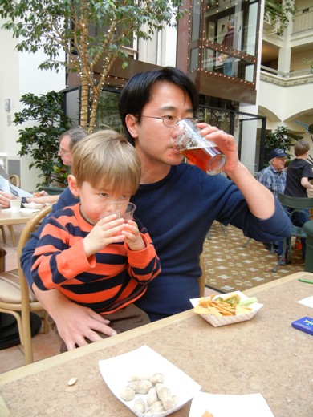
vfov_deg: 60.0
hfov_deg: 46.8
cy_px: 208
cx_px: 156
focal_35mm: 30
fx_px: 362
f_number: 3.5
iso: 248
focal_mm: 5.4
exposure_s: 1/30
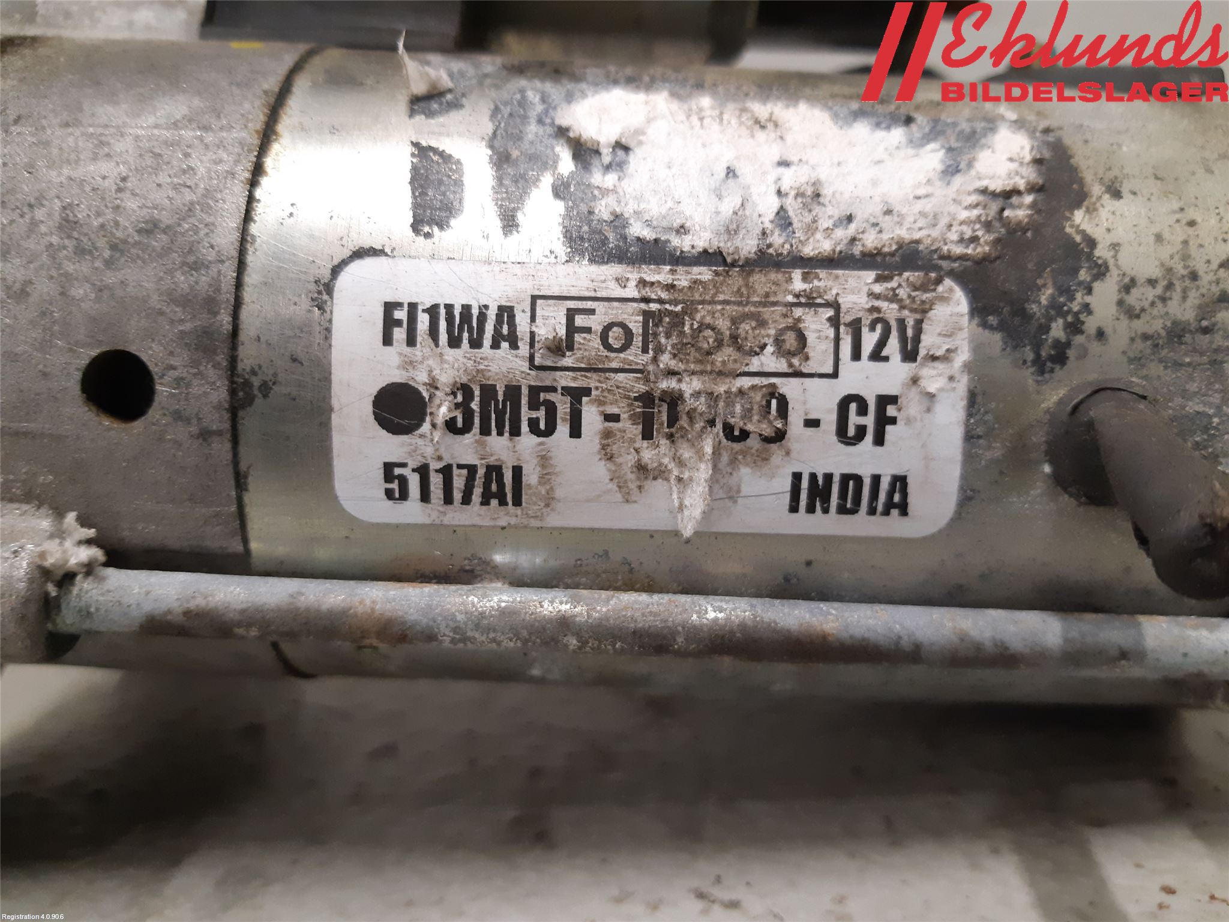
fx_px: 923
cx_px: 614
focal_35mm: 26
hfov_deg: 67.3
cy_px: 461
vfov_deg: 53.1
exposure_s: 1/50
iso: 200
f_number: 1.7
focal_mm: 3.93
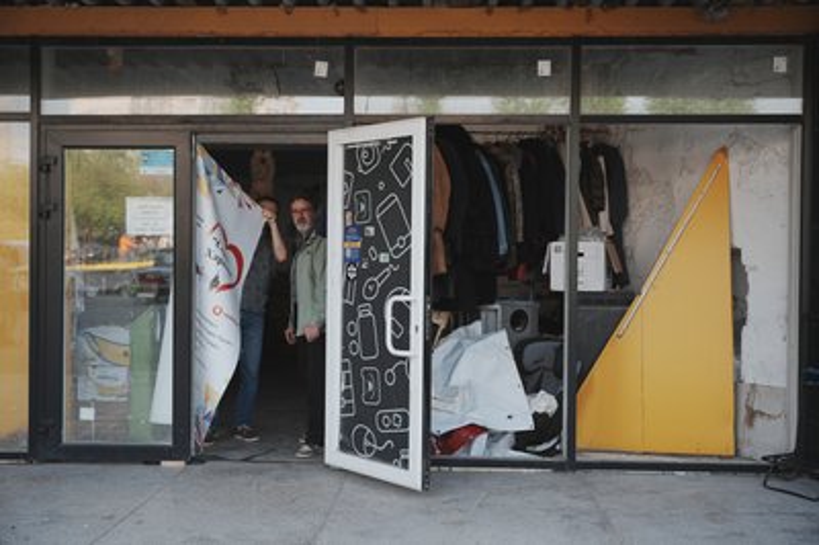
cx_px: 410
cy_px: 272
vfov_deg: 33.3
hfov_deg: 48.5
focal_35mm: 40
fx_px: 909
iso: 100
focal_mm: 40
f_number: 3.5
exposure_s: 1/320
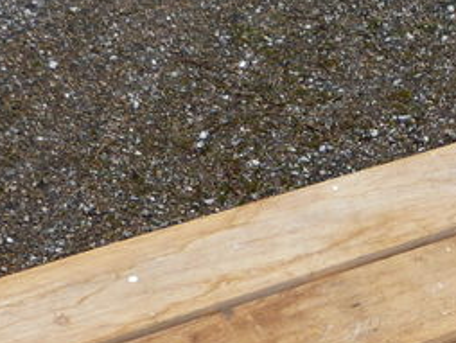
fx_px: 1556
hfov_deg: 16.4
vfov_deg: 12.2
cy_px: 438
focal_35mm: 118
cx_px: 418
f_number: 4
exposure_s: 1/200
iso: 100
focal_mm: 5.2
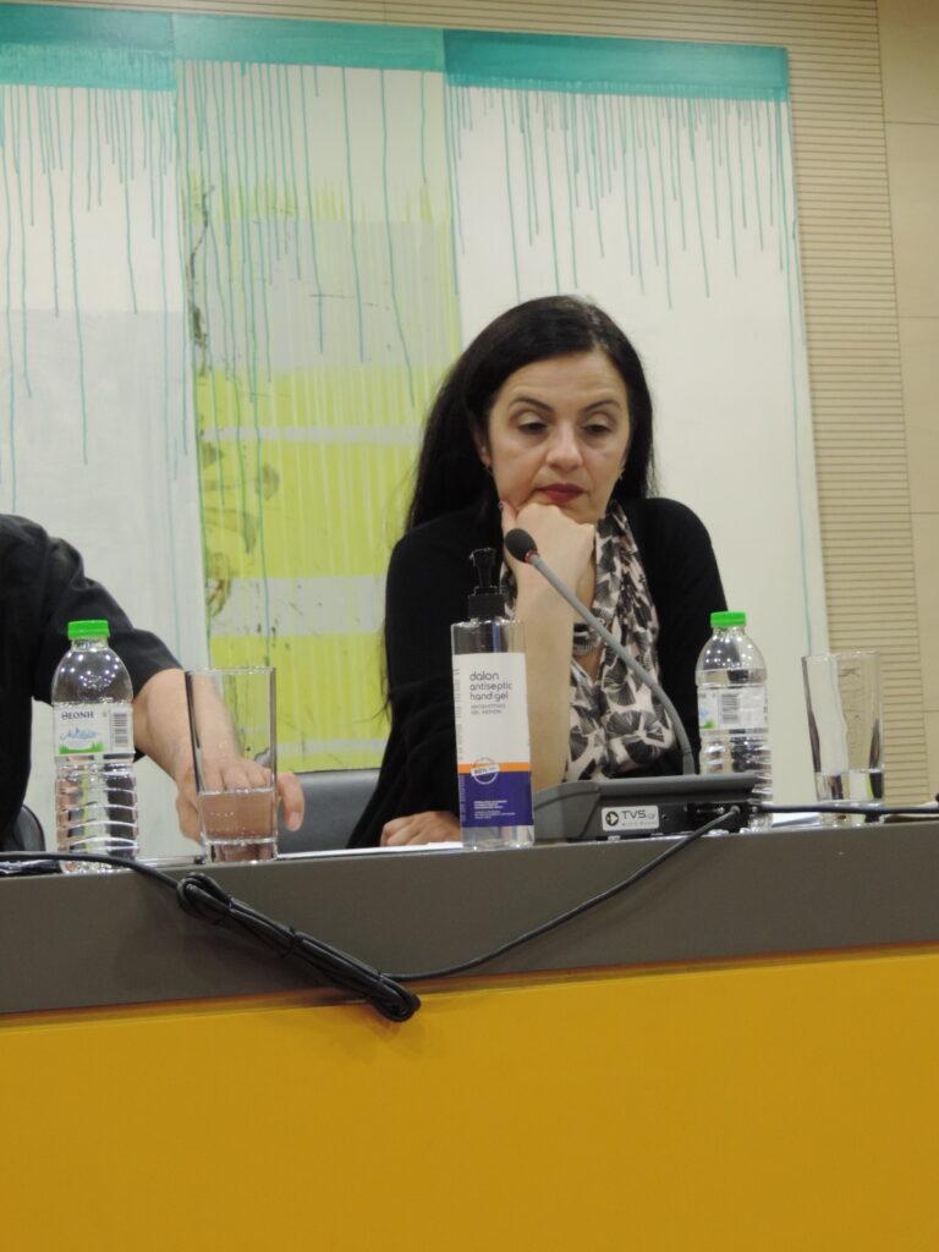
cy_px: 626
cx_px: 470
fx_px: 3255
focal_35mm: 90
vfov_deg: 21.8
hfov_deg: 16.4
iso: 560
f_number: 4.1
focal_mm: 16
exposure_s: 1/25
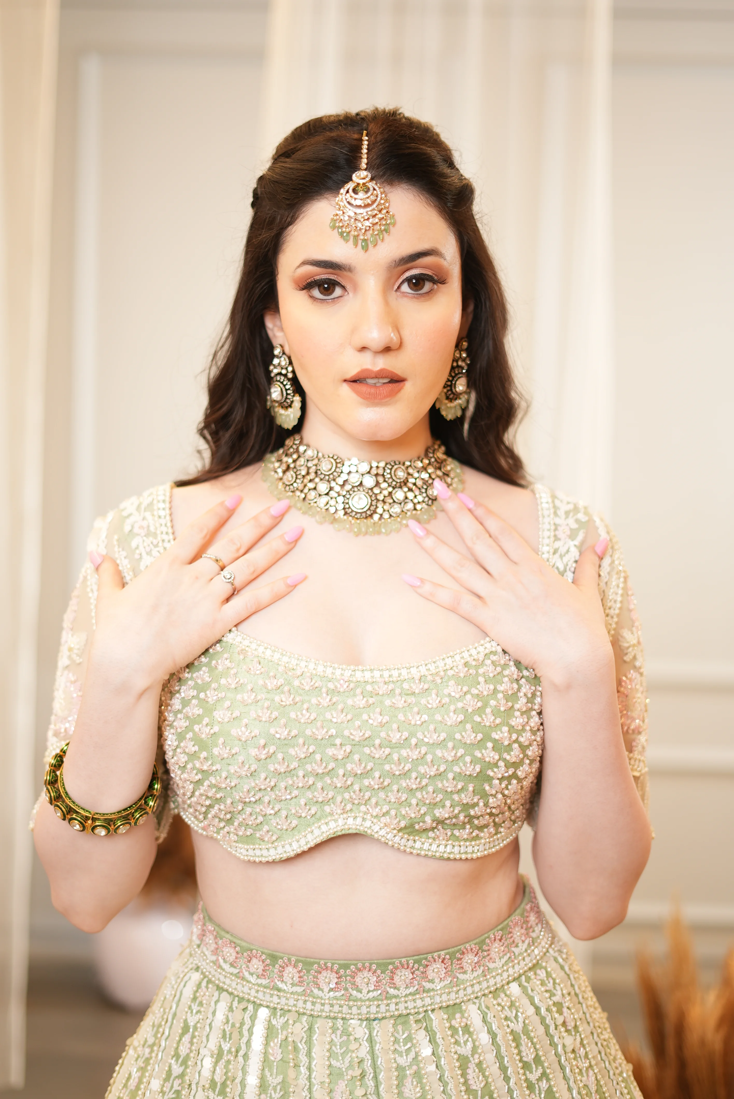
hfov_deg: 27.0
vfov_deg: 39.6
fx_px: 1527
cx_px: 367
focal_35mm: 50
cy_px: 550
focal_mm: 50
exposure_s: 1/200
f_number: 1.8
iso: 250
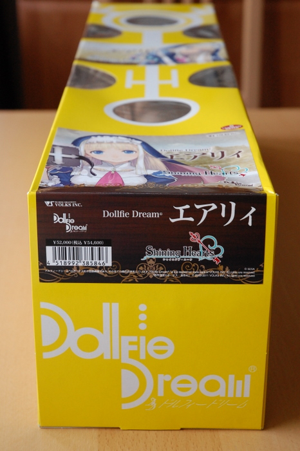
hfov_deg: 17.5
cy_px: 226
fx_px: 976
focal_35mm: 78
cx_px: 150
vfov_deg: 26.0
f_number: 6.3
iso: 900
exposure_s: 1/60
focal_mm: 52
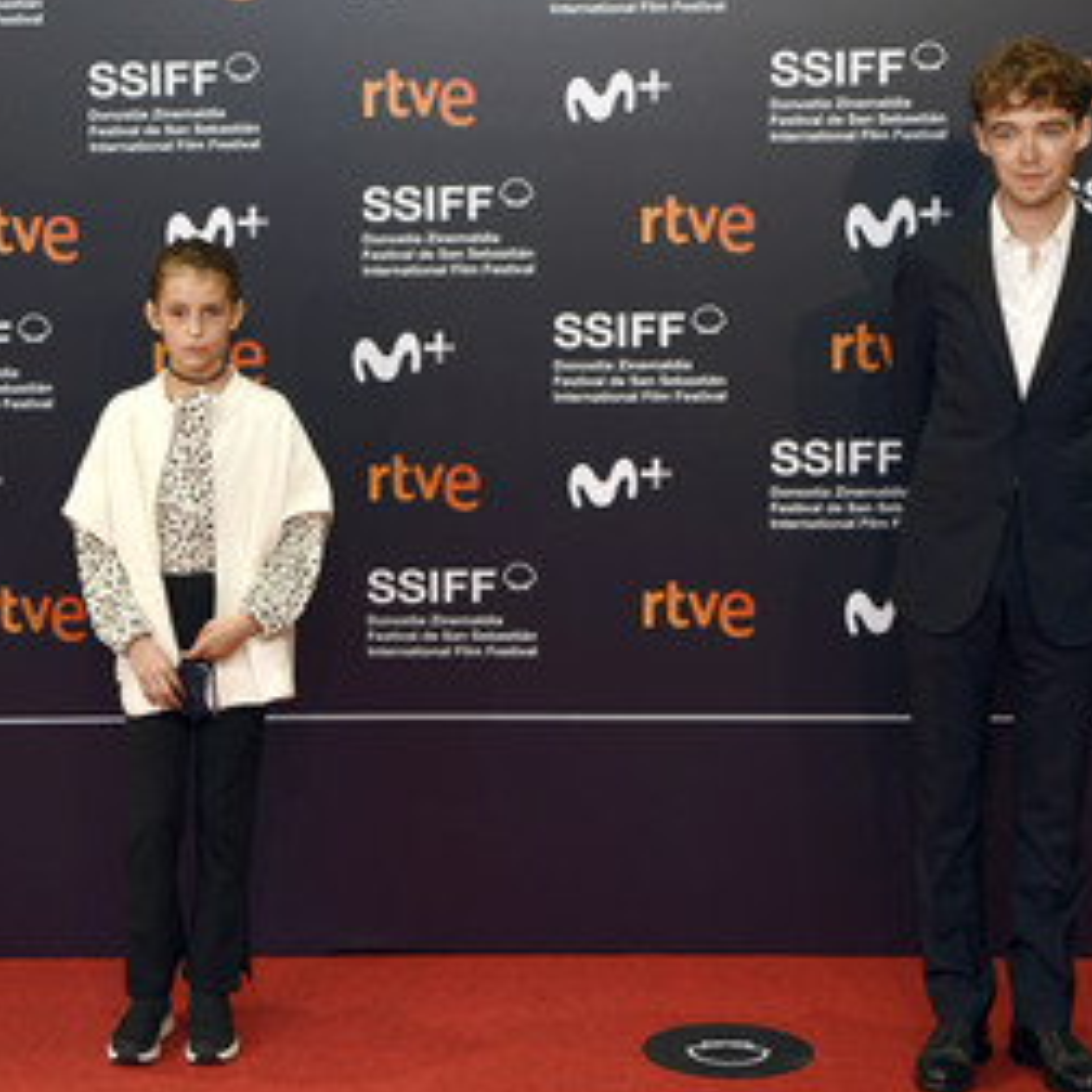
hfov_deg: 24.4
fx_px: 2498
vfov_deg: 24.6
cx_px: 275
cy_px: 503
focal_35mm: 70
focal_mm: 46
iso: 400
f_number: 3.2
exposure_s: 1/500
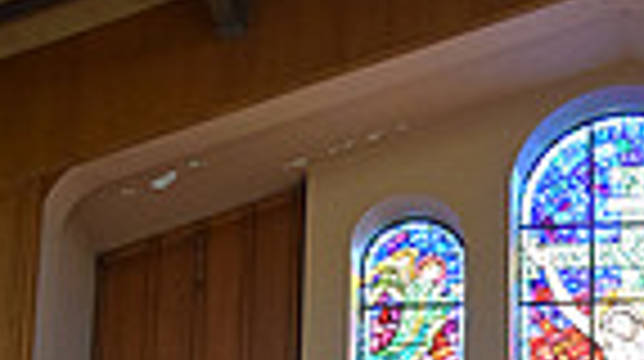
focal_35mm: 109
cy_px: 711
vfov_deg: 10.2
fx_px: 1859
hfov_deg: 19.1
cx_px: 635
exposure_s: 1/60
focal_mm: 22
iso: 2000
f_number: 5
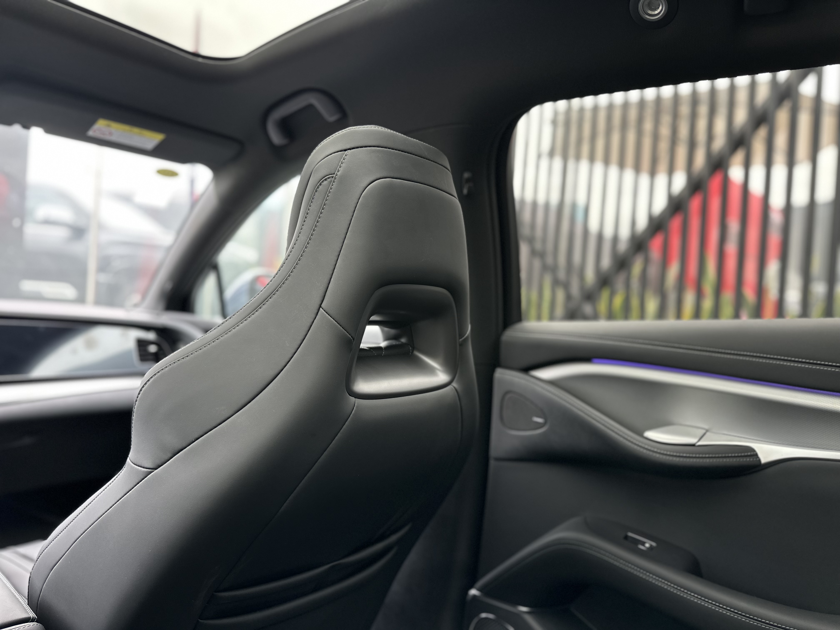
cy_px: 315
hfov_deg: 71.6
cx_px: 420
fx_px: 582
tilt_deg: -0.8
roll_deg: -4.3
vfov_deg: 56.8
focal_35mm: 24
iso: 125
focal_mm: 6.86
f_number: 1.78
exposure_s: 1/121
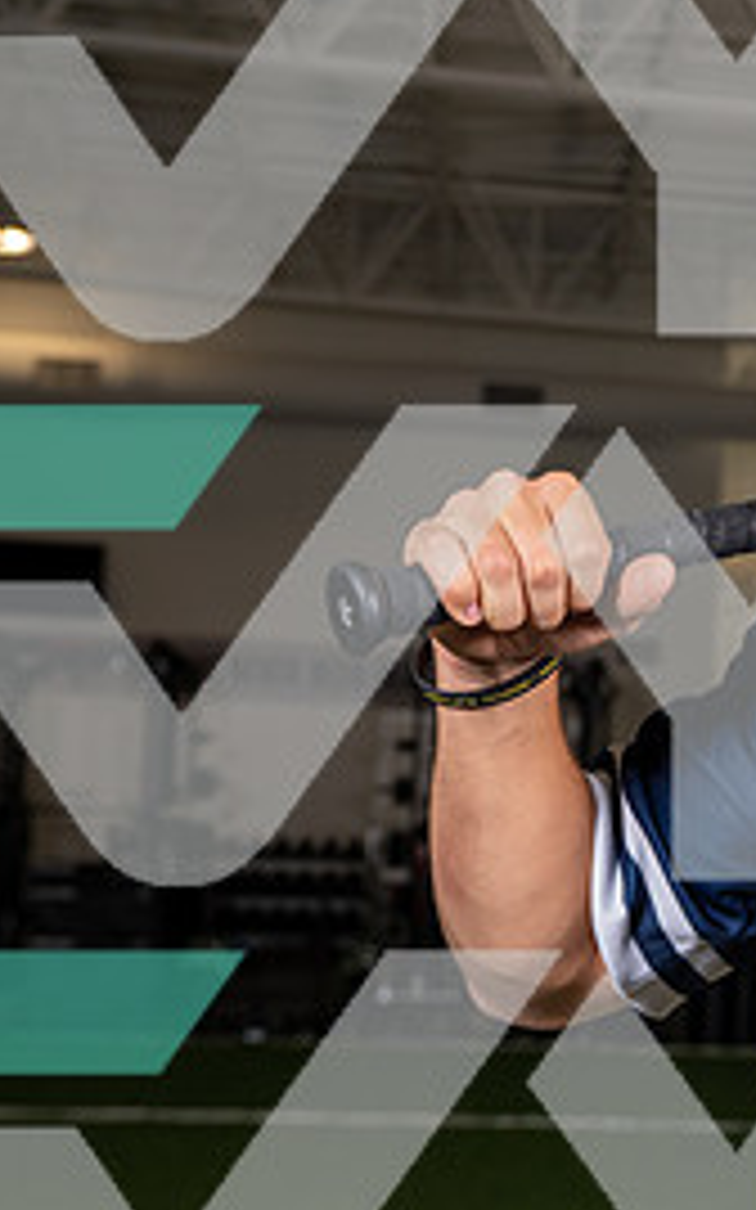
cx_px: 936
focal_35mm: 88
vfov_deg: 23.6
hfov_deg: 14.3
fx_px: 2903
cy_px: 645
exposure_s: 1/200
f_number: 5.6
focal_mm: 40
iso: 200
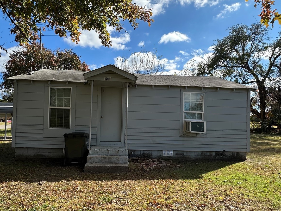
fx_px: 187
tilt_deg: -0.1
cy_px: 127
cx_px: 128
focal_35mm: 23
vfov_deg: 58.4
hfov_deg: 73.8
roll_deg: -0.7
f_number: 2.2
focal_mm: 2.22
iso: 40
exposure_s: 1/759
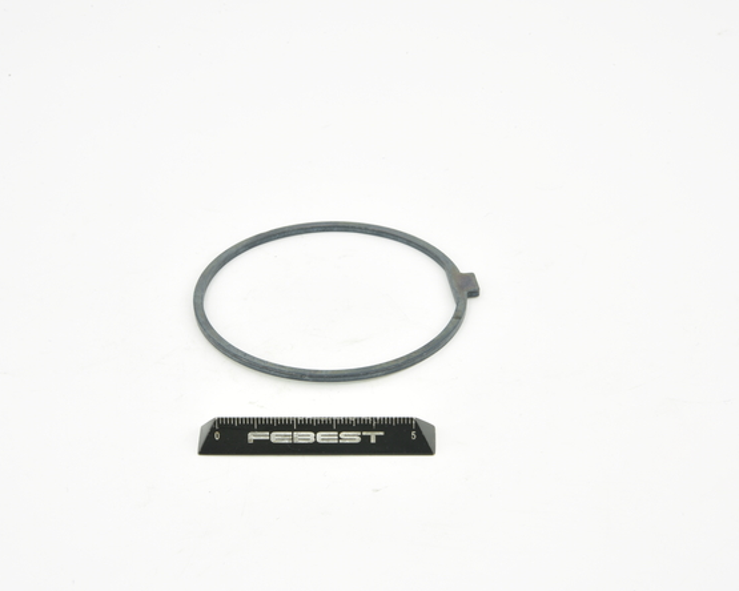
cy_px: 309
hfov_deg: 26.1
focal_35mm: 73
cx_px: 342
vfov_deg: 21.0
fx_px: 1597
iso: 64
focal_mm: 60
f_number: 29
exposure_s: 1/2
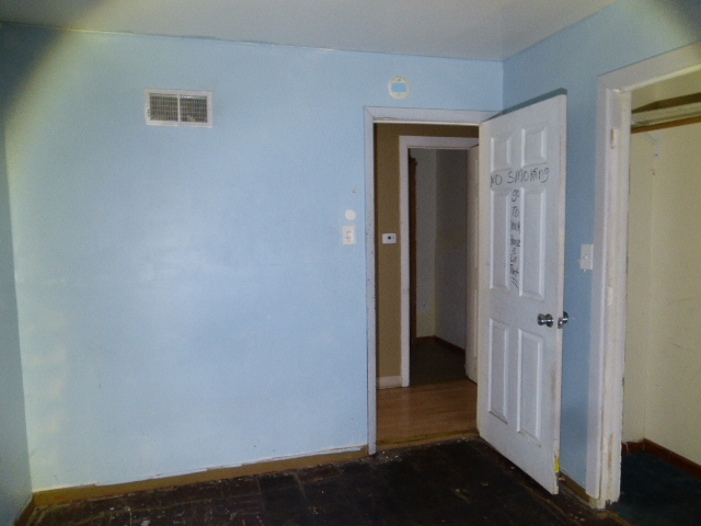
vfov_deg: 54.9
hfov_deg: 69.4
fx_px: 506
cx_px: 350
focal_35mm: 25
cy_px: 263
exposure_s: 1/13
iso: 400
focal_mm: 4.3
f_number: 3.3
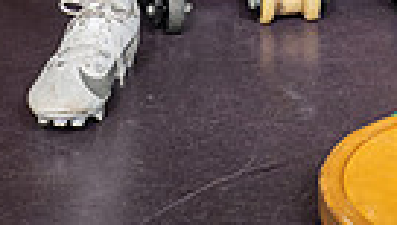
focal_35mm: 166
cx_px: 347
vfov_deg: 6.7
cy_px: -427
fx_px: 1750
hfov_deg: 12.9
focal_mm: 48
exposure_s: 1/250
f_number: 7.1
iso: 800
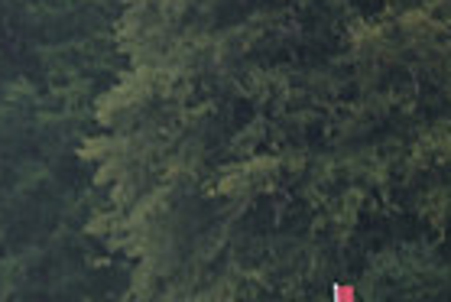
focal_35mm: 836
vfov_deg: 1.6
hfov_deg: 2.5
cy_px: 593
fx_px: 10484
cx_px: -438
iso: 720
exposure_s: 1/1250
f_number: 4
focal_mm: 200
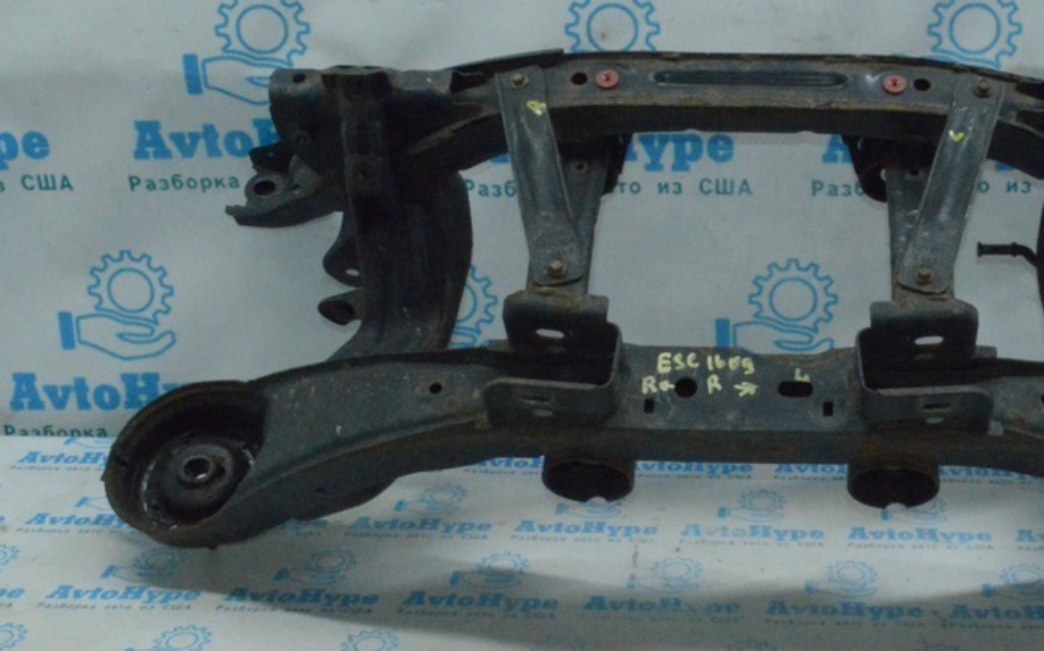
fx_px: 1558
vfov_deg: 23.5
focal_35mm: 55
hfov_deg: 36.4
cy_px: 195
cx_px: 739
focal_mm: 23
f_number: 25
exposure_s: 1/60
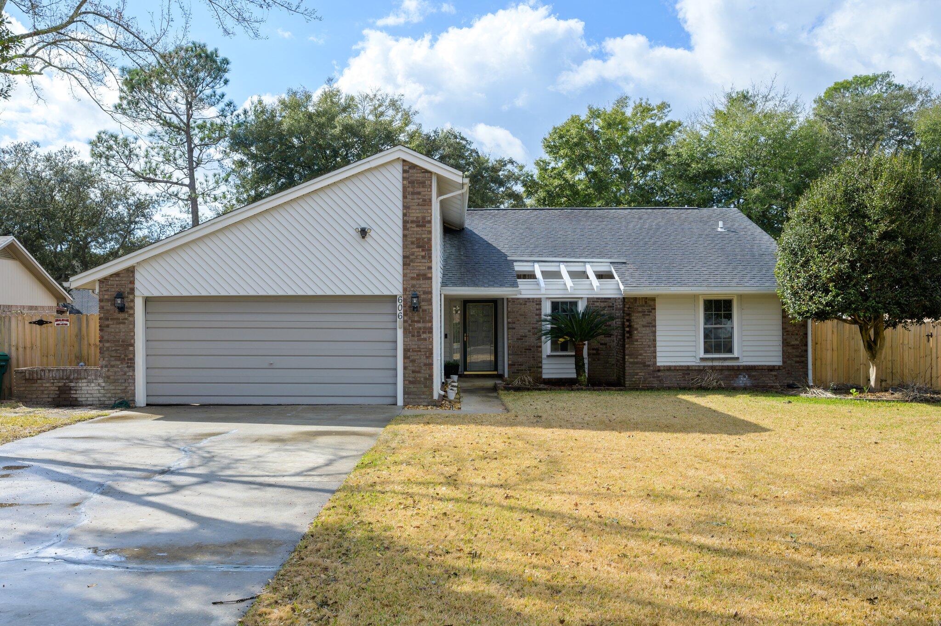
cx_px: 470
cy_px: 313
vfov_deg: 43.5
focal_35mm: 30
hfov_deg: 62.0
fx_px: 784
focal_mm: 30
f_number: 9
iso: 160
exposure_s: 1/400
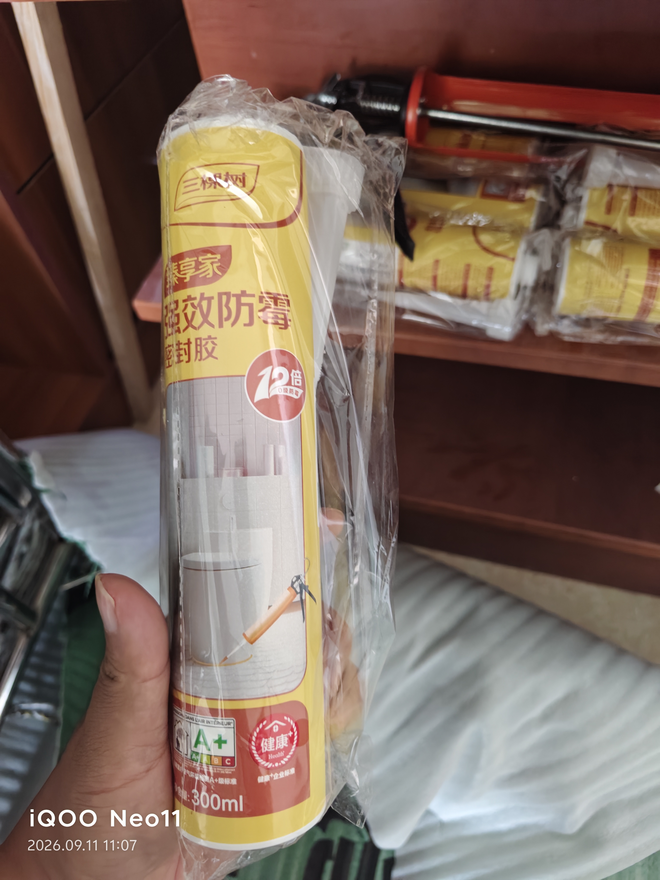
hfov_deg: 58.9
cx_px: 330
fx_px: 585
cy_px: 440
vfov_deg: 73.9
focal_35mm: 23
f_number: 1.88
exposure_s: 1/120
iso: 780
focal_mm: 5.56
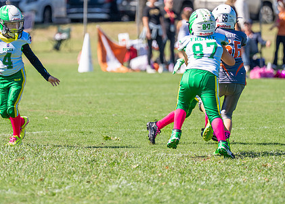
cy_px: 88
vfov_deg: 3.3
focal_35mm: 431
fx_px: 3490
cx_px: 146
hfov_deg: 4.7
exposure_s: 1/3200
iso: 160
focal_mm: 200
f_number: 2.8
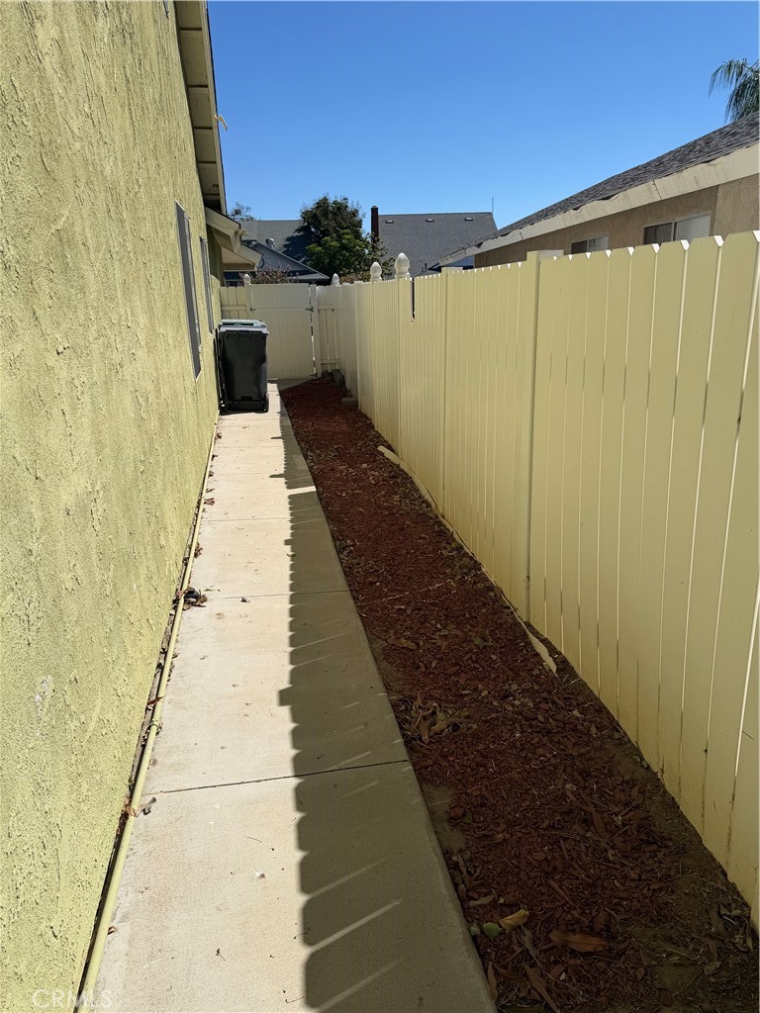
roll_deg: +2.8
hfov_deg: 56.8
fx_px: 703
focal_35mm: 24
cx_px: 380
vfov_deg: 71.6
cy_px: 506
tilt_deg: -18.8
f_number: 1.78
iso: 80
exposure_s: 1/7353
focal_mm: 6.76
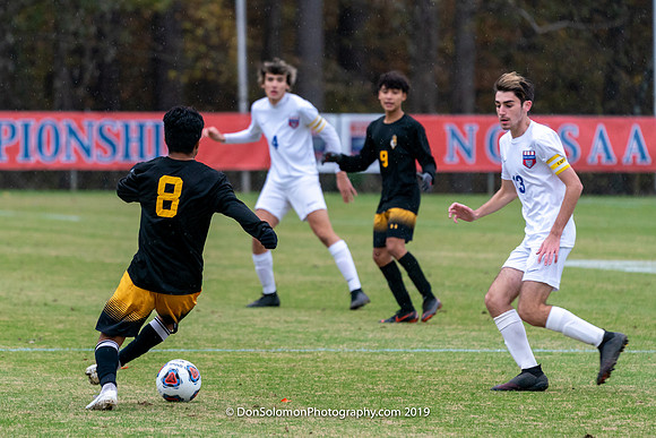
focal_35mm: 412
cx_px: 242
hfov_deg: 5.0
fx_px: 7504
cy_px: 248
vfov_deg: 3.3
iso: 2500
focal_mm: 312
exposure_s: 1/800
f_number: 5.6
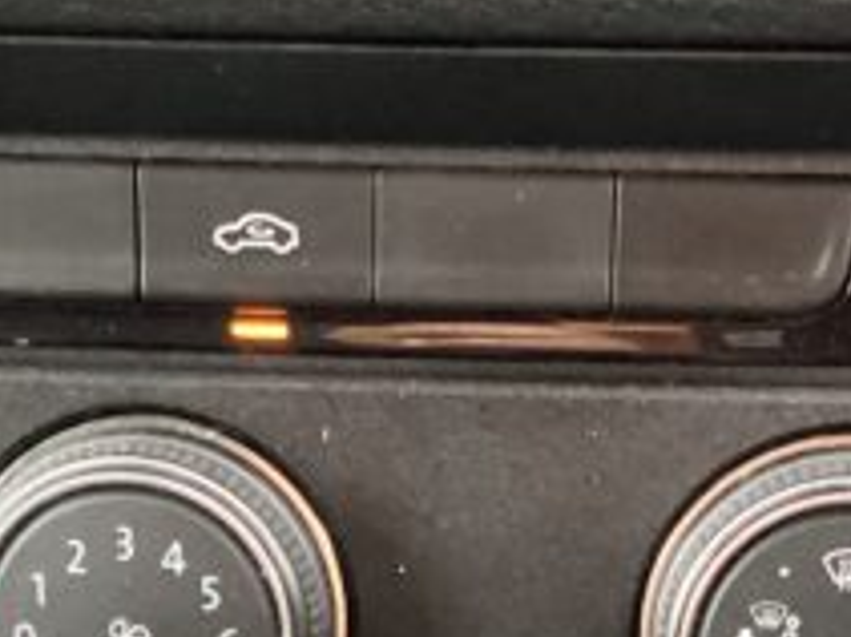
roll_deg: +0.8
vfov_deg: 11.9
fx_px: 2875
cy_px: 1054
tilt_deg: -44.0
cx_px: 472
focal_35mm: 117
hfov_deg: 16.8
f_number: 2.4
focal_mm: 3.3
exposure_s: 1/30
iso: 500
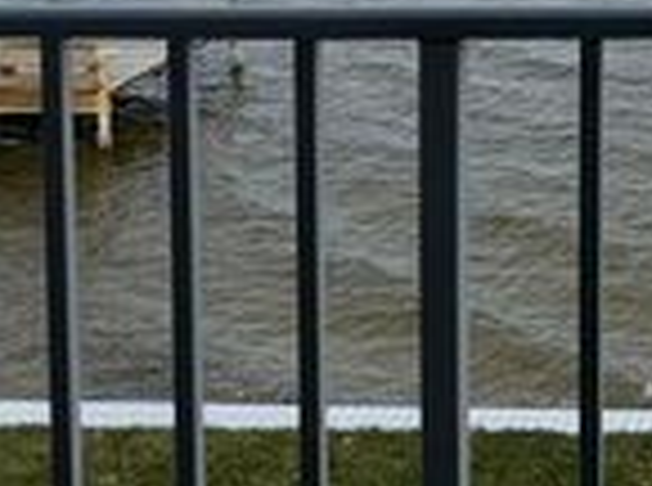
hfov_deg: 21.0
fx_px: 1559
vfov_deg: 16.2
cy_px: -236
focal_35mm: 83
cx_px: 899
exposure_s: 1/5814
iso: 80
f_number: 1.78
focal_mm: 6.86
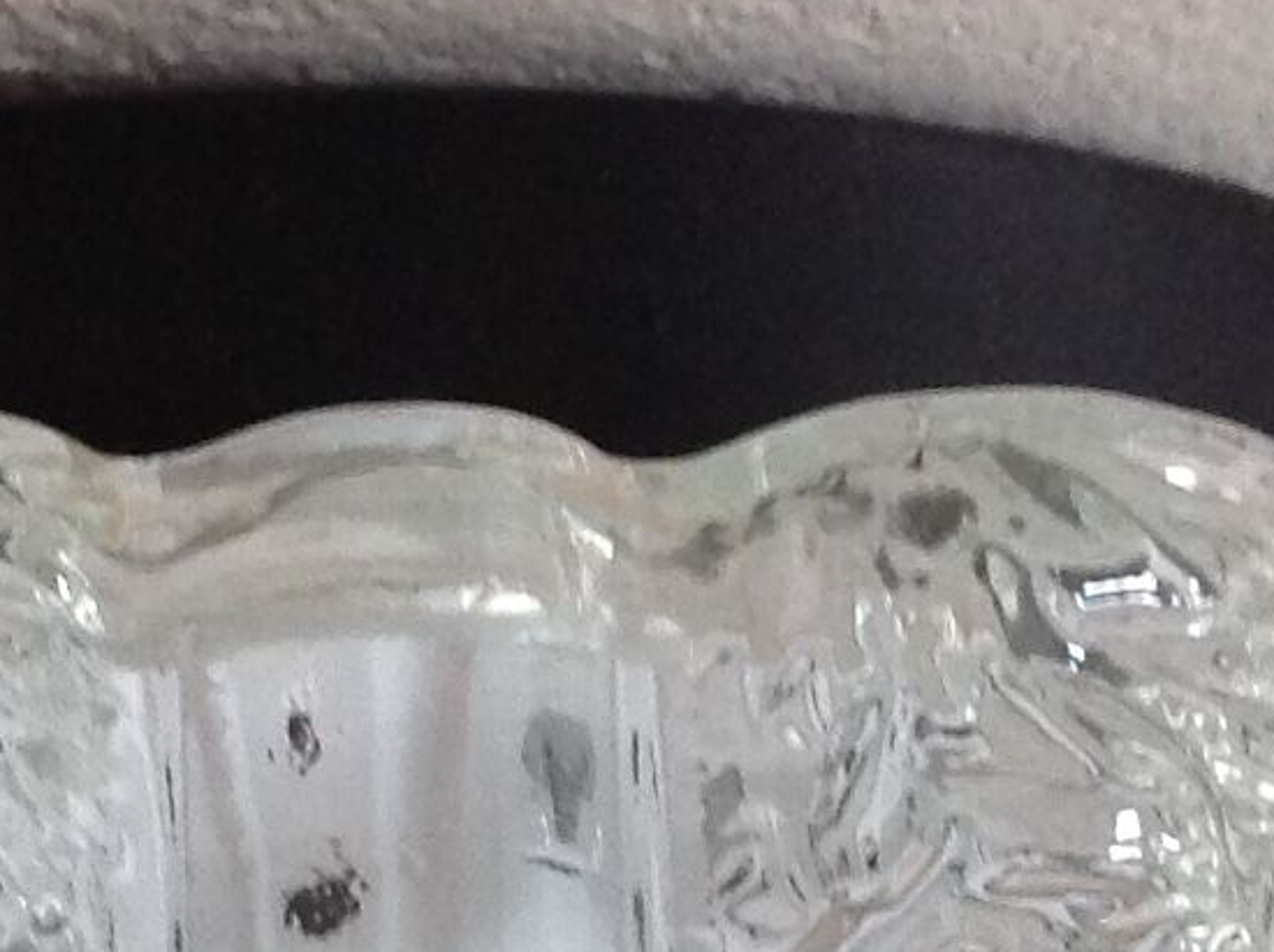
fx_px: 6065
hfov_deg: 11.9
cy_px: 1438
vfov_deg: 8.8
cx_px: 215
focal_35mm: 165
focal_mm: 4.28
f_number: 2.4
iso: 125
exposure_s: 1/15
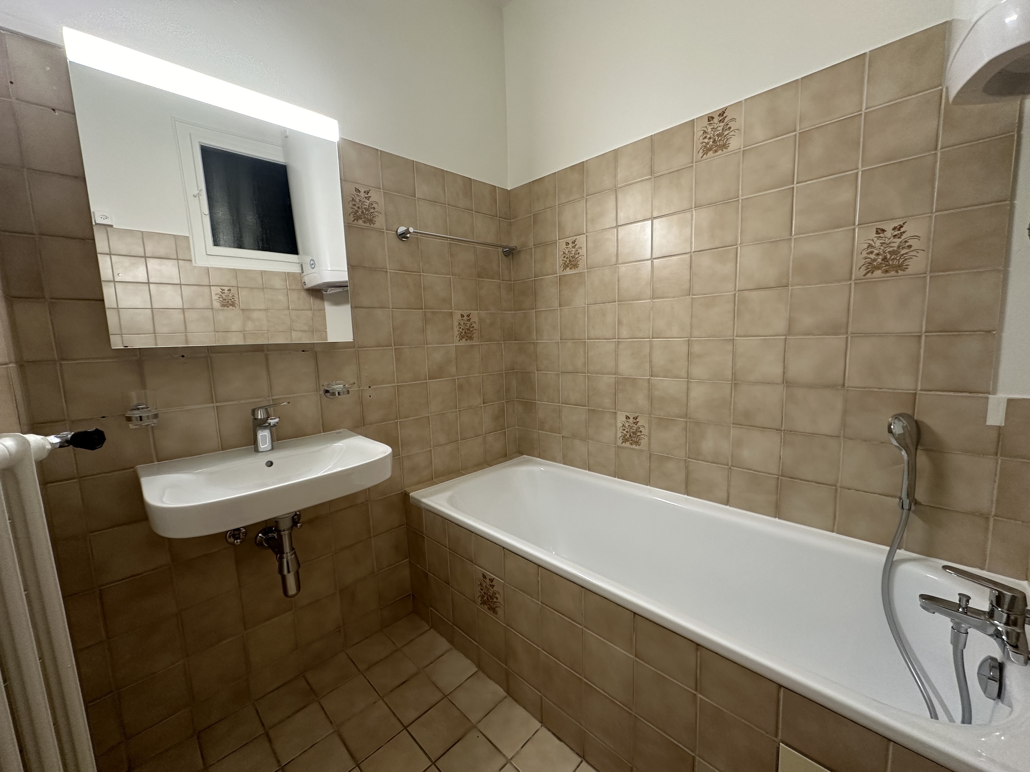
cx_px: 515
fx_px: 417
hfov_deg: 102.1
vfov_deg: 85.7
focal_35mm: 14
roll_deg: +1.6
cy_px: 386
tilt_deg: -7.3
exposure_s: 1/50
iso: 160
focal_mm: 2.22
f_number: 2.2
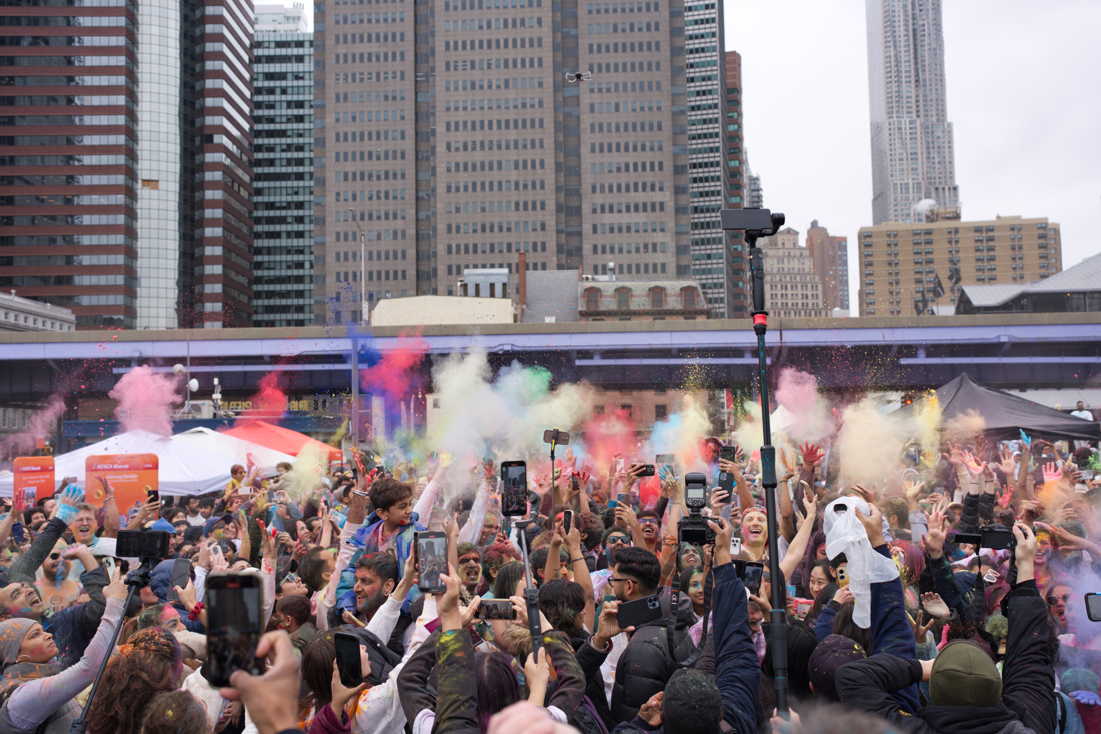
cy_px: 367
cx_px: 550
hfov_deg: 54.4
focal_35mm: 35
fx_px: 1070
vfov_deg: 37.9
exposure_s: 1/500
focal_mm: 35
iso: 100
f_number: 4.5
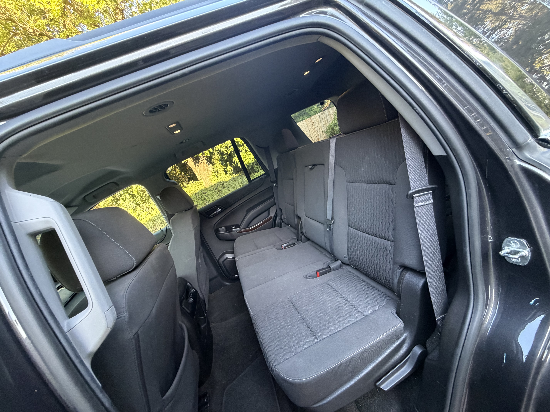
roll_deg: +24.1
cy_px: 206
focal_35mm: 14
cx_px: 275
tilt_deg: -12.6
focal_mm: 2.22
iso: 400
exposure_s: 1/60
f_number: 2.2
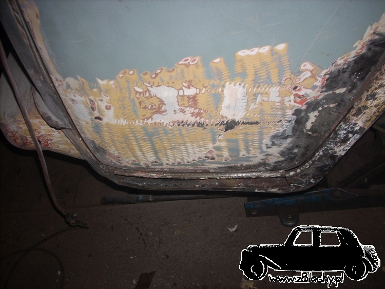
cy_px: 144
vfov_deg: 38.7
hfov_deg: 50.1
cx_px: 192
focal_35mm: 37
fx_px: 412
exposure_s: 1/60
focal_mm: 6.2
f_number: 2.8
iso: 64
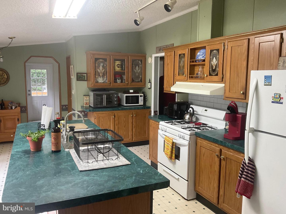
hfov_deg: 61.7
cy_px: 107
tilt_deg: -9.2
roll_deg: -1.1
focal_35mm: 29
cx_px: 143
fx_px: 240
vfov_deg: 48.2
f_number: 1.8
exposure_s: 1/60
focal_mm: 3
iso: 80
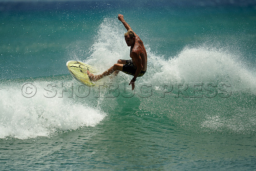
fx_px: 2845
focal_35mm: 400
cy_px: 86
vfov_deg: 3.4
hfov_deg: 5.2
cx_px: 128
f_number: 2.8
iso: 100
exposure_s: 1/1600
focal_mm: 400
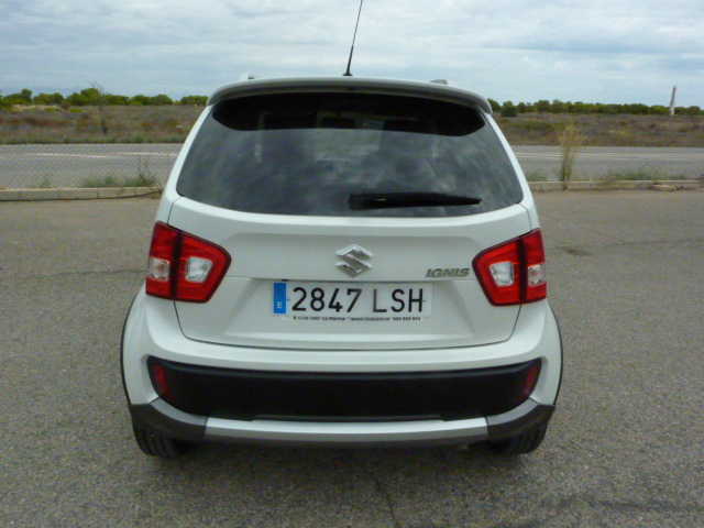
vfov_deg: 54.9
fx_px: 508
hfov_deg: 69.4
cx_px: 352
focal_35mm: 25
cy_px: 264
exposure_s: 1/2000
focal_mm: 4.1
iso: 800
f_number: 6.3
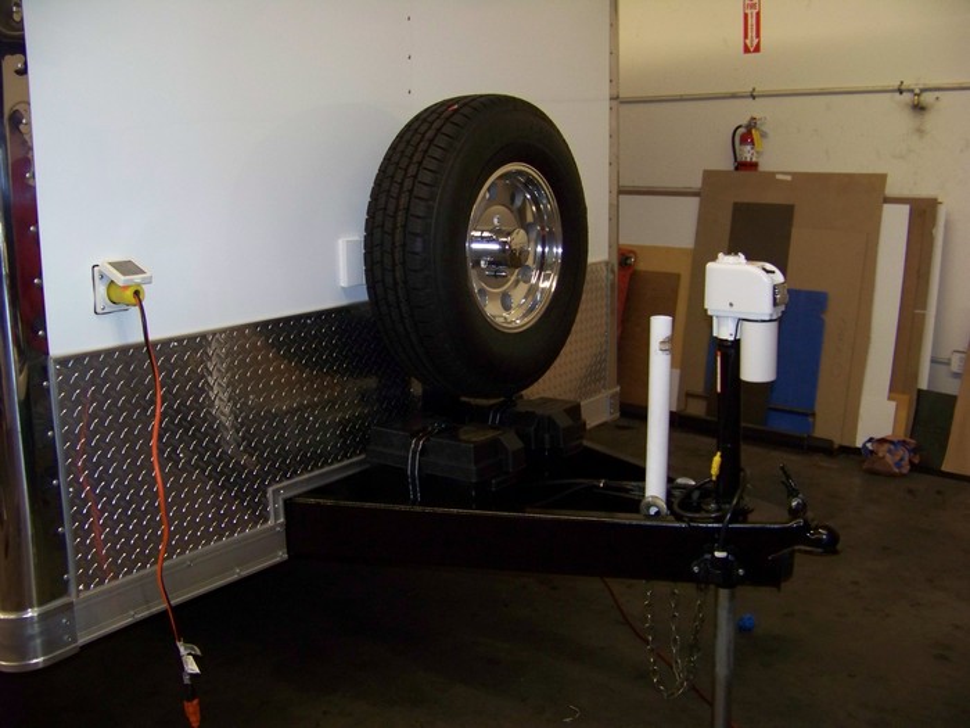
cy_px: 364
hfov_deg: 51.4
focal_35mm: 36
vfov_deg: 39.7
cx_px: 485
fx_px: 1009
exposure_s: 1/30
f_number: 2.8
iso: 200
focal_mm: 5.85
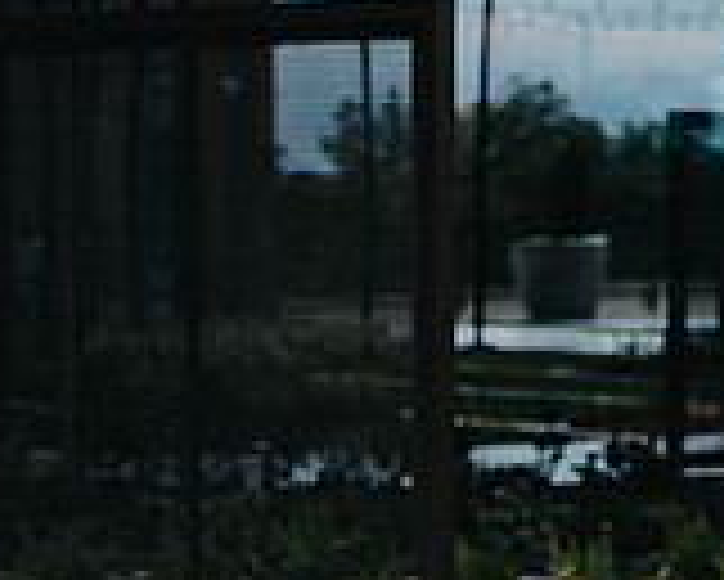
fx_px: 3559
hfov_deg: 11.2
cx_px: 1088
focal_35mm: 166
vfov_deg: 9.3
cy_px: 398
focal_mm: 49
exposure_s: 1/400
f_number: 2.8
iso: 100
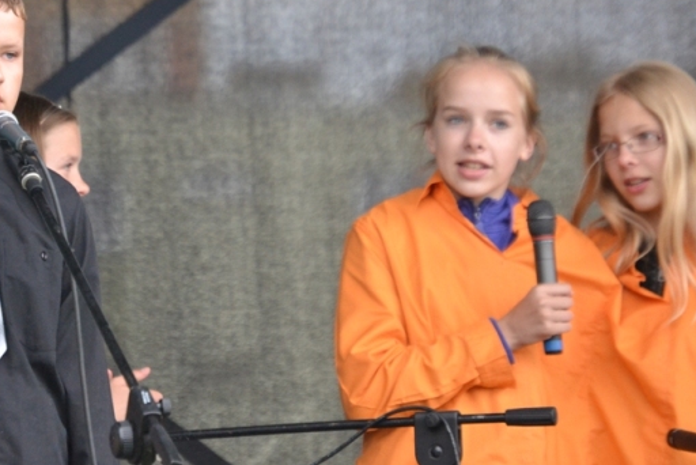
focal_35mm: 469
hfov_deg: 4.4
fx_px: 9072
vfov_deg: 2.9
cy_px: 103
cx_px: 241
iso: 2000
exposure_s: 1/500
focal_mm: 200
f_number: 5.6
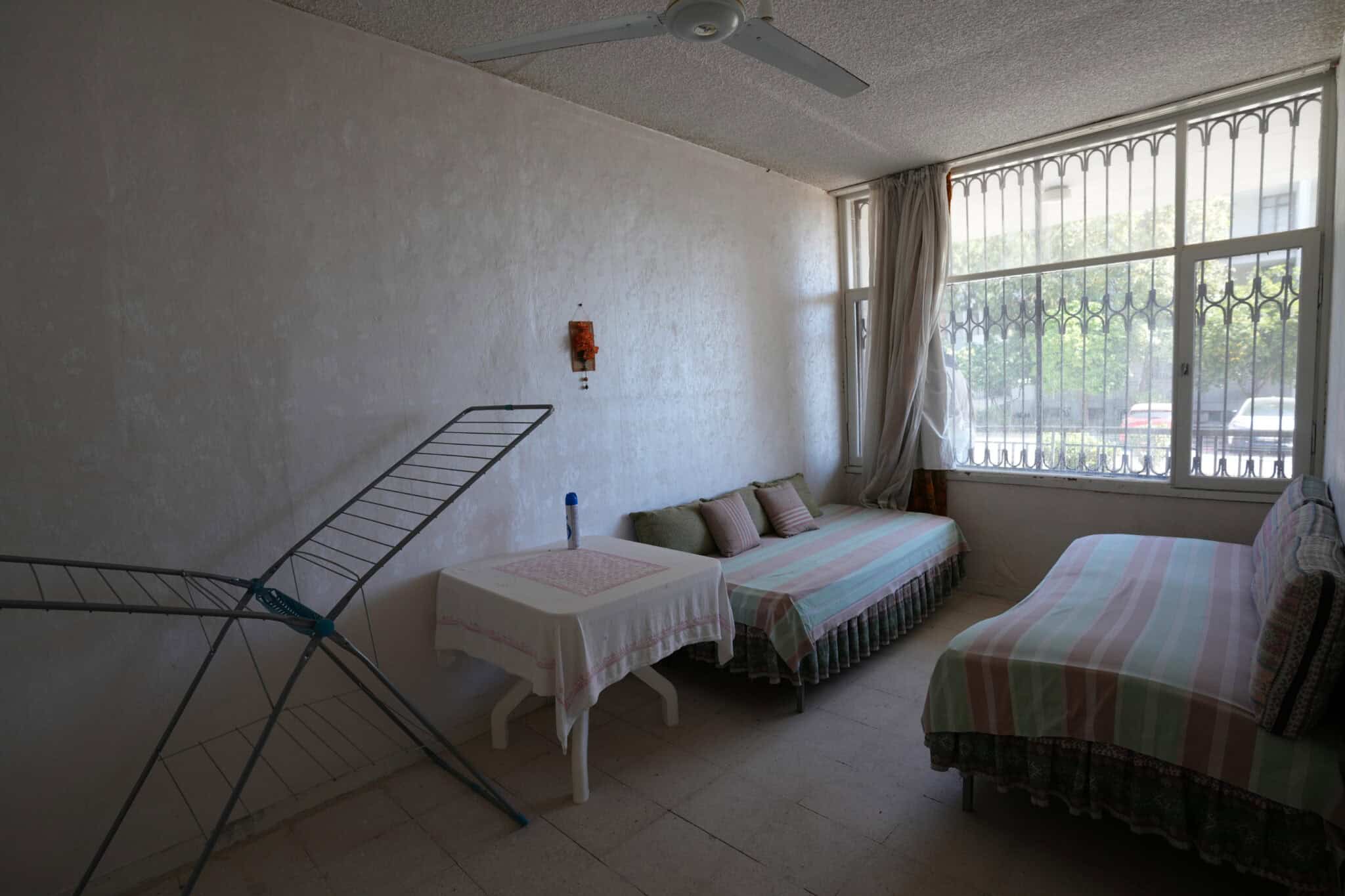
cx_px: 672
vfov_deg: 70.4
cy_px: 448
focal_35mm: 17
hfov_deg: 93.3
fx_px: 635
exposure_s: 1/160
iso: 320
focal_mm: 17
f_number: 4
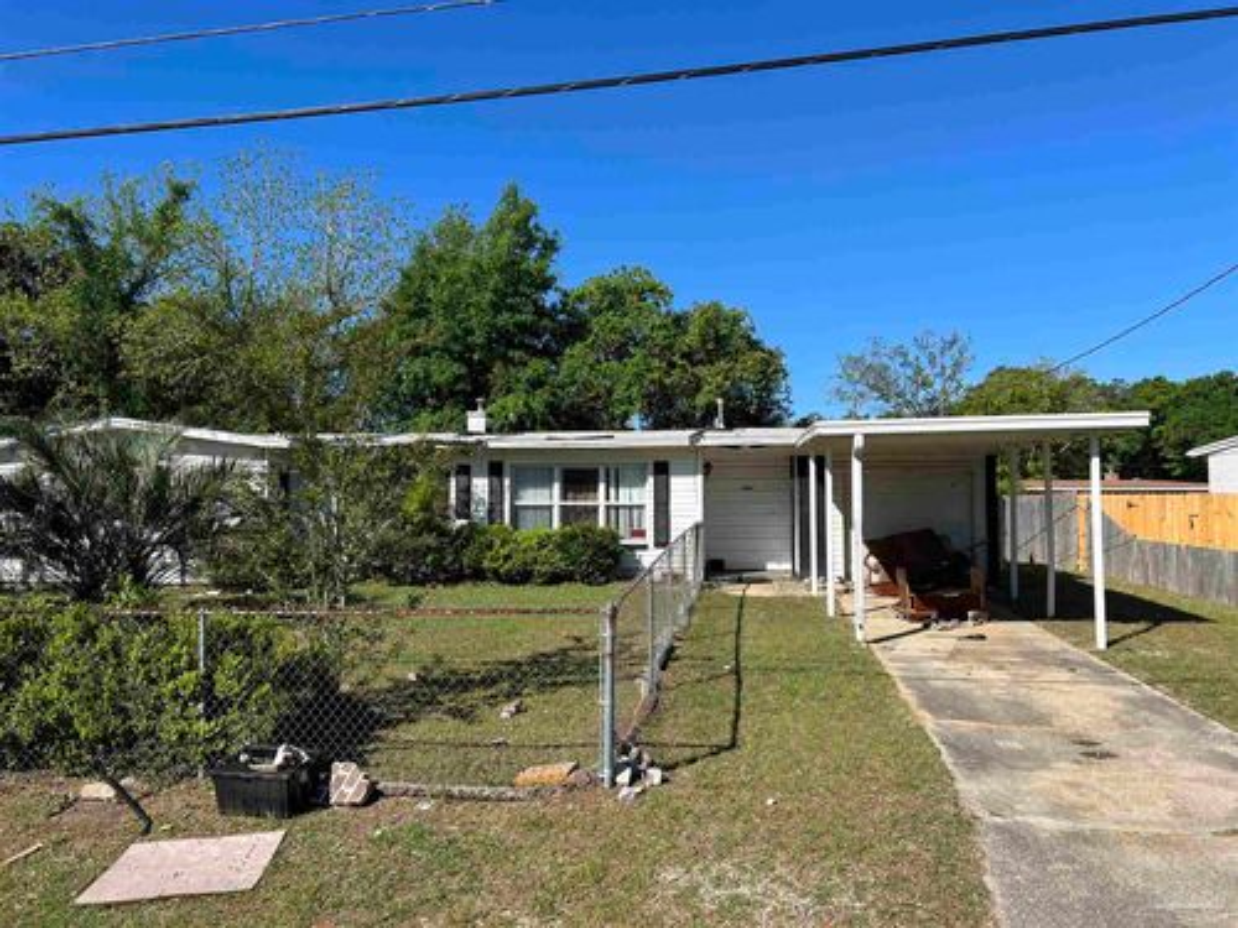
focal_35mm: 26
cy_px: 464
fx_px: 930
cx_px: 619
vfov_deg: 53.1
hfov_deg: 67.3
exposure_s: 1/3968
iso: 50
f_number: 1.5
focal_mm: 5.7
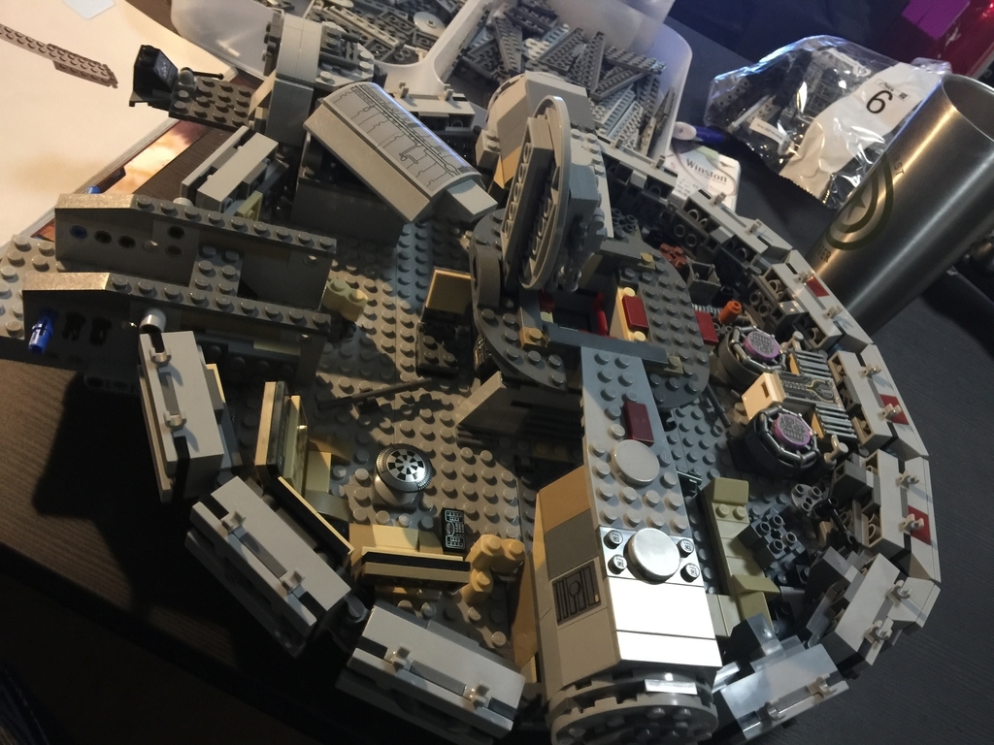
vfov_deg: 48.2
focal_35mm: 29
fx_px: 833
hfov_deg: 61.7
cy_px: 372
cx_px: 497
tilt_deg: -46.0
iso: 80
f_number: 2.2
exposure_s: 1/4
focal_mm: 4.15
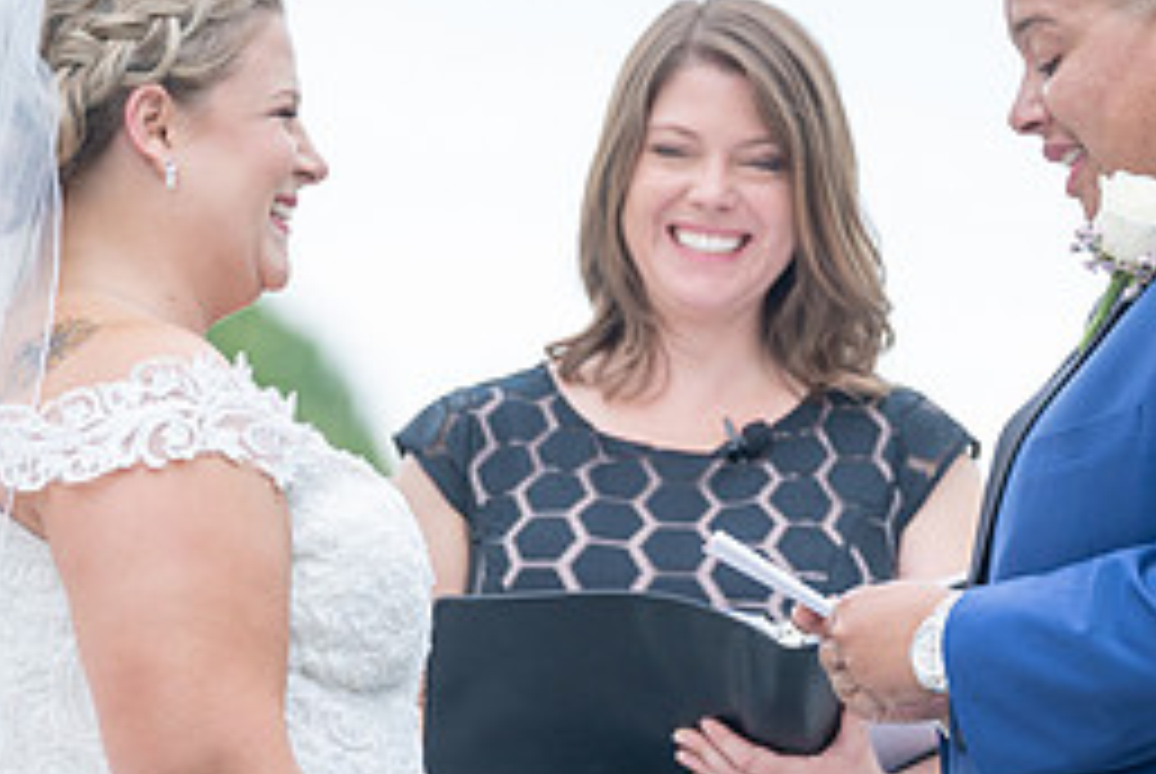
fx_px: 15013
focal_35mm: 467
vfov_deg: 3.0
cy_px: 524
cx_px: 803
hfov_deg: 4.4
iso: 160
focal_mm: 191
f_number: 4
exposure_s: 1/200
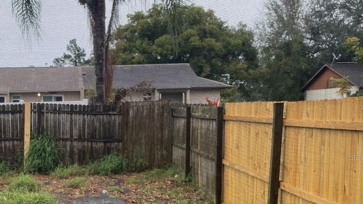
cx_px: 49
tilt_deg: -5.2
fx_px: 510
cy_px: 156
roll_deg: +1.0
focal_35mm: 53
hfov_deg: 37.1
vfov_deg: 22.4
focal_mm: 4.2
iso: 32
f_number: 1.6
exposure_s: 1/643
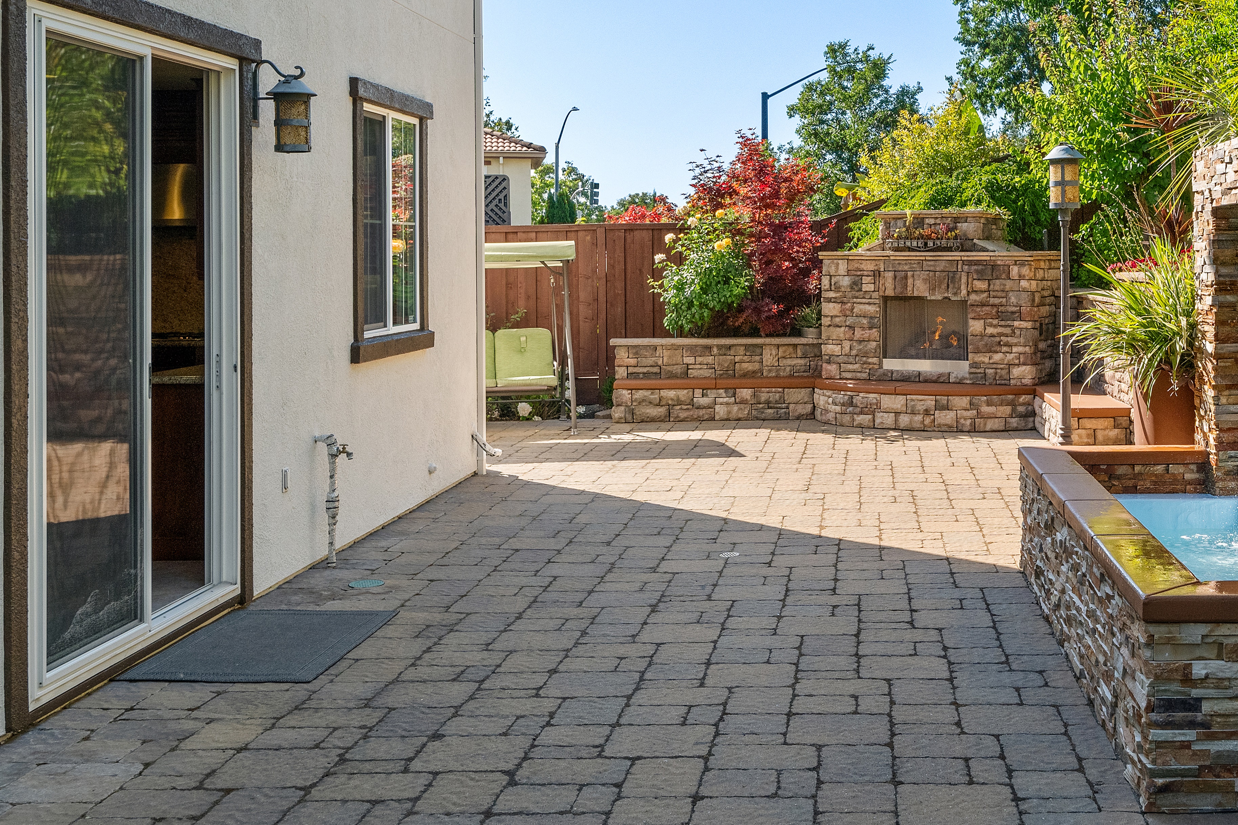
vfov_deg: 30.9
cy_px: 253
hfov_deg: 44.6
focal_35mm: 43
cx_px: 855
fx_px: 1478
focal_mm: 20
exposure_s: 1/200
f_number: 6.3
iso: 400
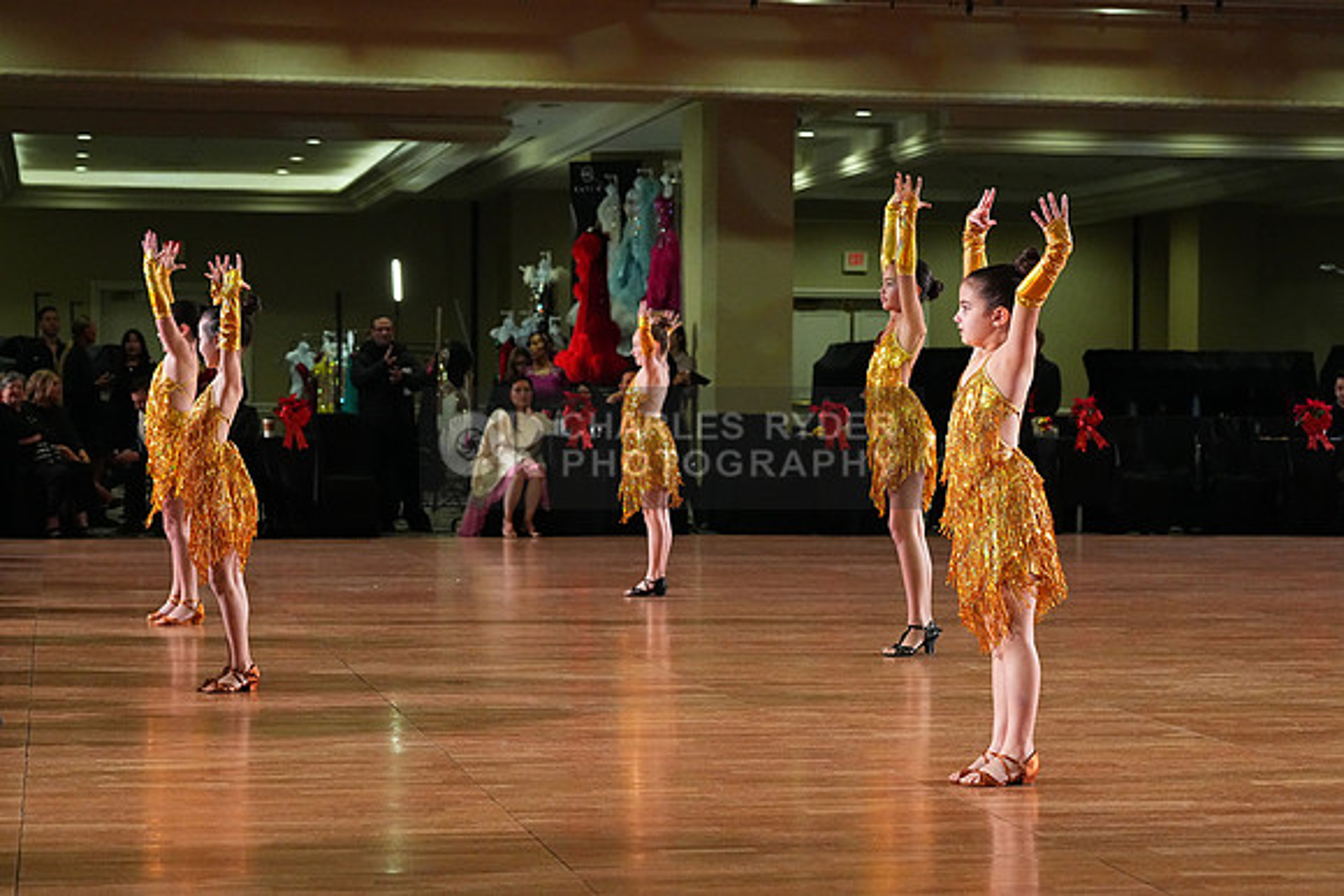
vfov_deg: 16.5
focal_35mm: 83
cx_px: 672
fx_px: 3099
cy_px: 448
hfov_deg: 24.5
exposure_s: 1/400
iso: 8000
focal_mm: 83
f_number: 6.3
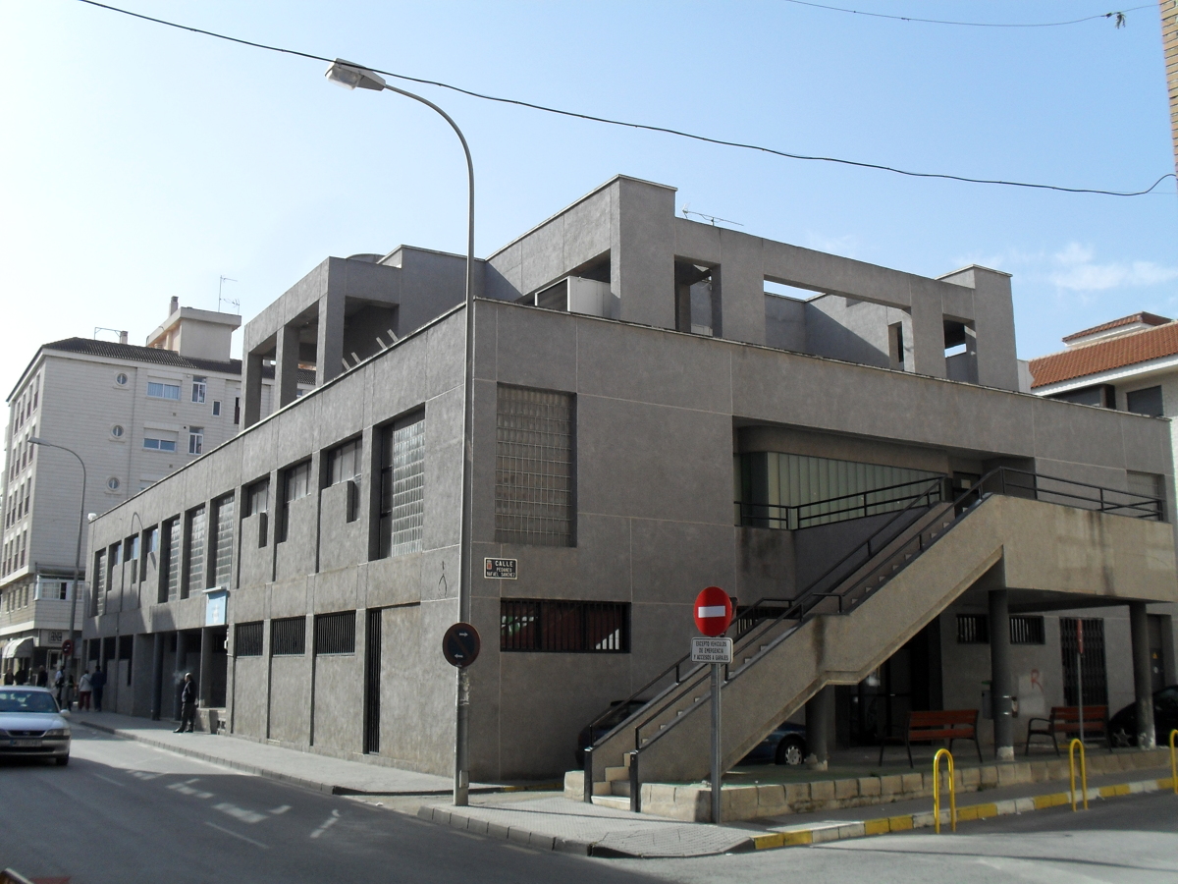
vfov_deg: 40.7
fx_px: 1191
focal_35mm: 35
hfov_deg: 52.6
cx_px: 589
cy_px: 442
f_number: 8.4
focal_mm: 6.3
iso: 100
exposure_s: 1/180
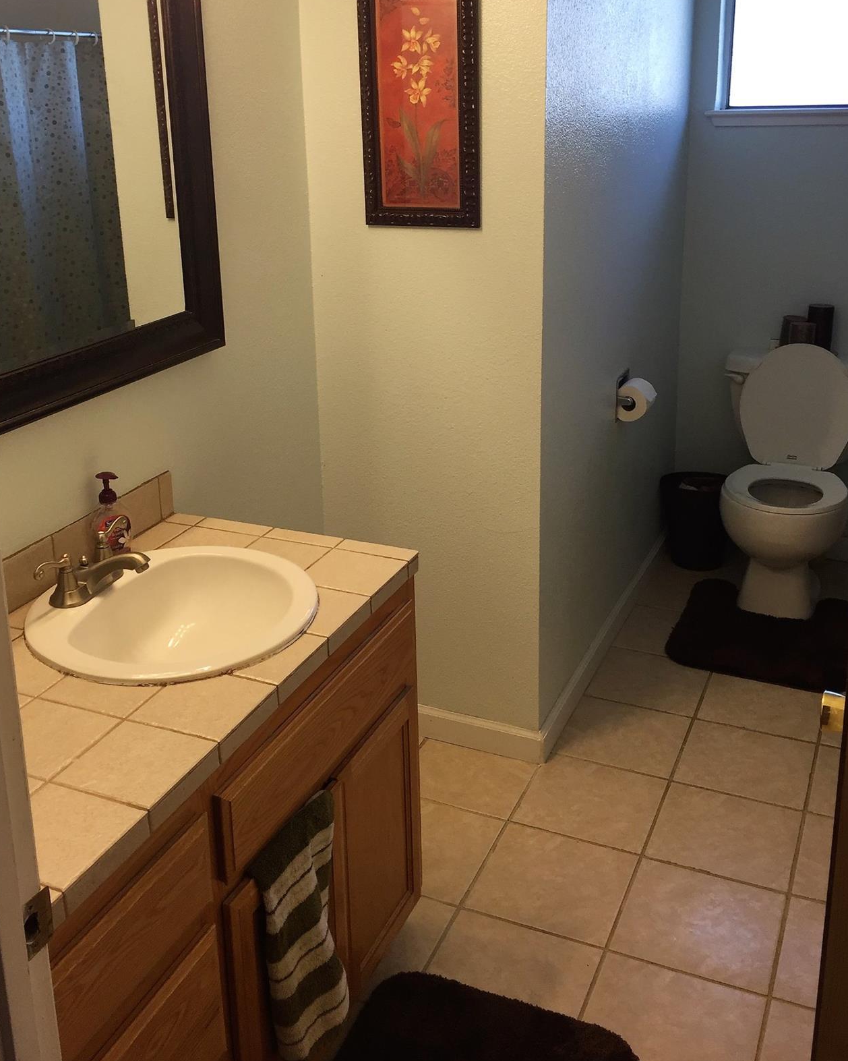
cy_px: 428
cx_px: 389
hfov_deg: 41.1
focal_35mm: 36
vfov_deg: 50.0
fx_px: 1130
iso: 50
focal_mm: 4.15
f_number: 2.2
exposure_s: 1/120
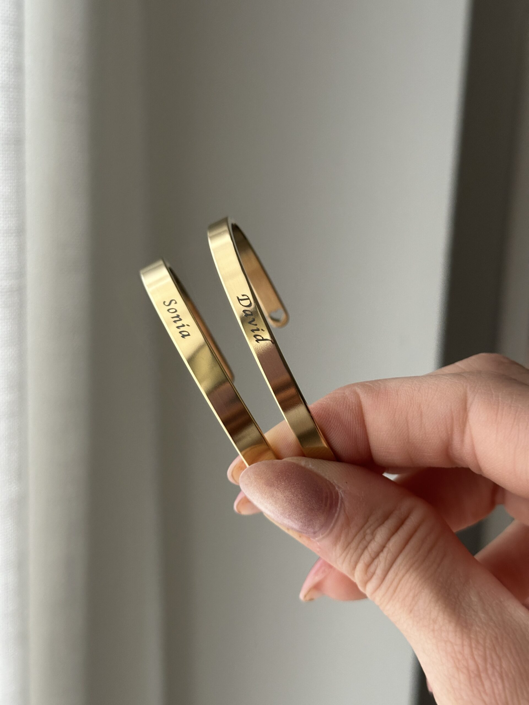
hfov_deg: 30.3
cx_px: 264
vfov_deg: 39.7
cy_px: 352
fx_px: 978
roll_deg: -3.3
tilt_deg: -10.2
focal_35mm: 48
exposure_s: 1/48
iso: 250
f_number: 1.78
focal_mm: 6.86
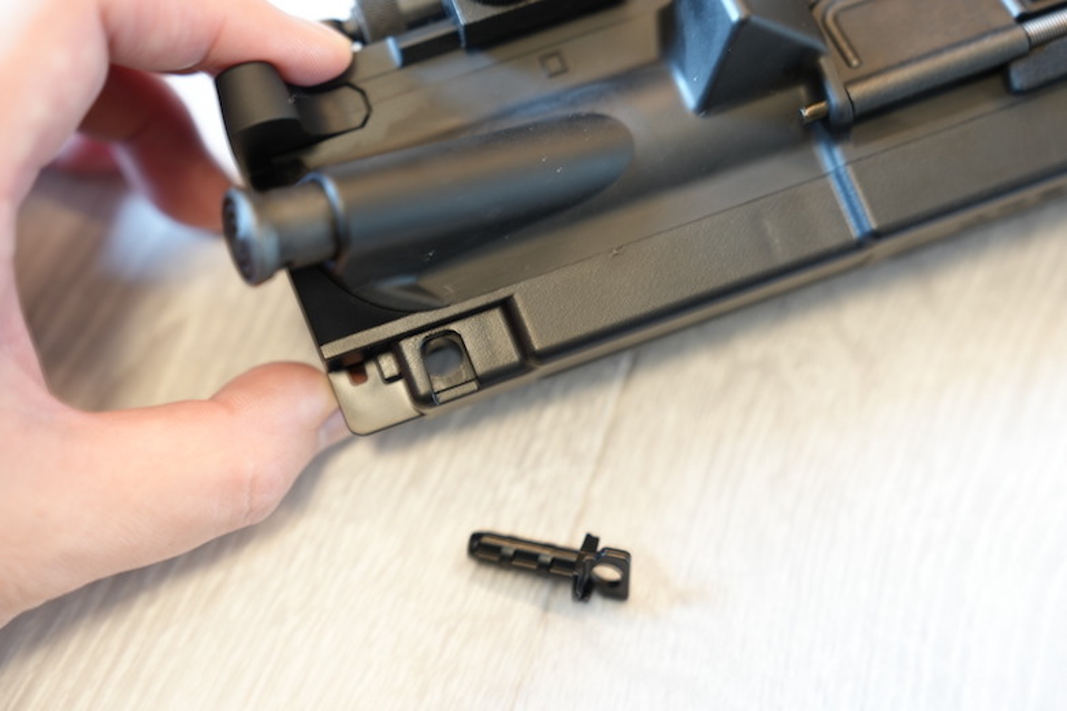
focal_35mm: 56
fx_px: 1660
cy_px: 356
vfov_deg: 24.2
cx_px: 534
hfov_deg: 35.6
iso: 200
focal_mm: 56
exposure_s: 1/2.5
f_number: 2.8
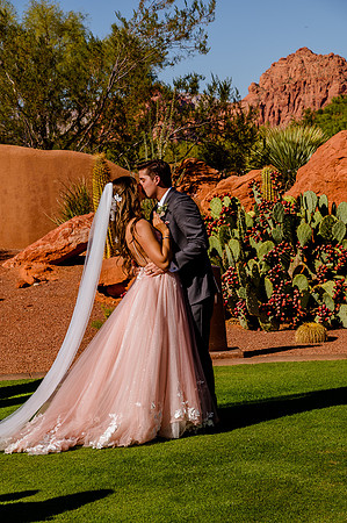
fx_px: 1377
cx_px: 174
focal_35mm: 95
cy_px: 262
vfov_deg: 21.5
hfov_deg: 14.4
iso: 125
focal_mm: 95
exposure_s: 1/320
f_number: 11
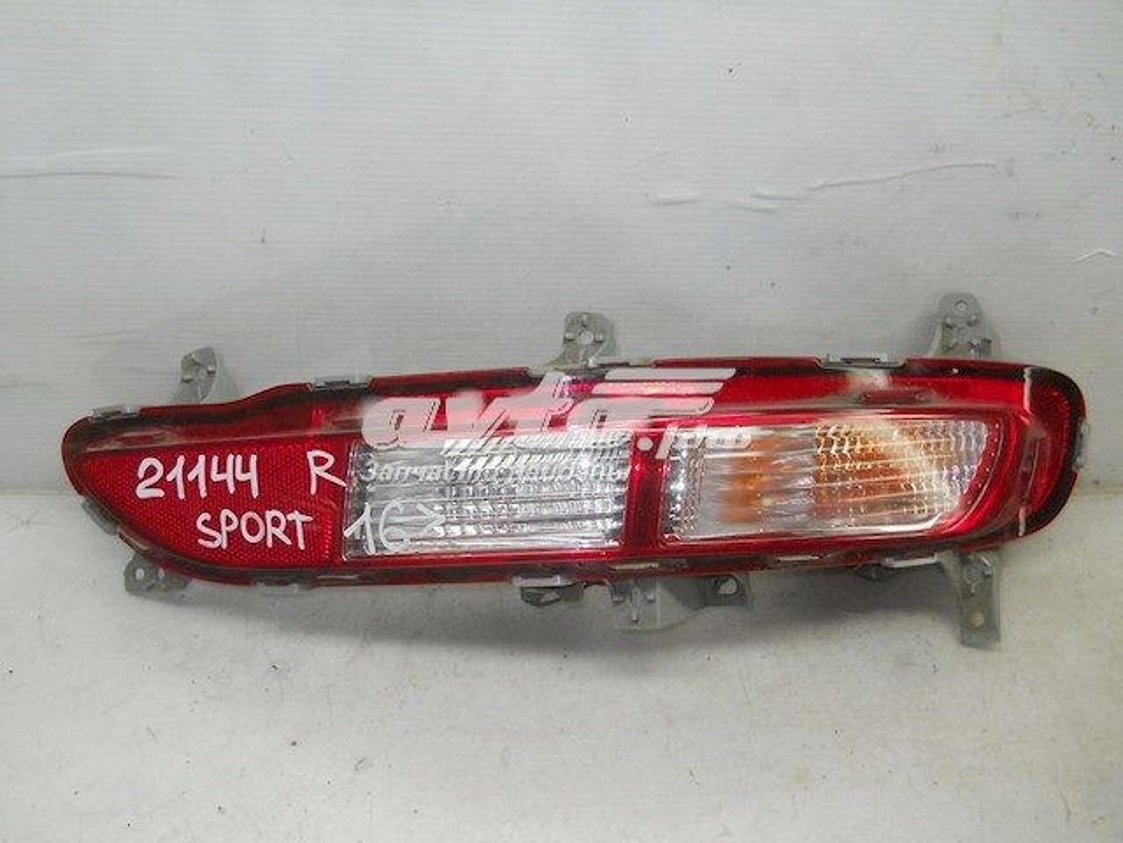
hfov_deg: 45.8
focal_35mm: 41
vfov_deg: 35.1
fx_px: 1330
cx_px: 562
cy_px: 422
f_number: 3.1
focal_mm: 6.72
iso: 80
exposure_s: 1/40
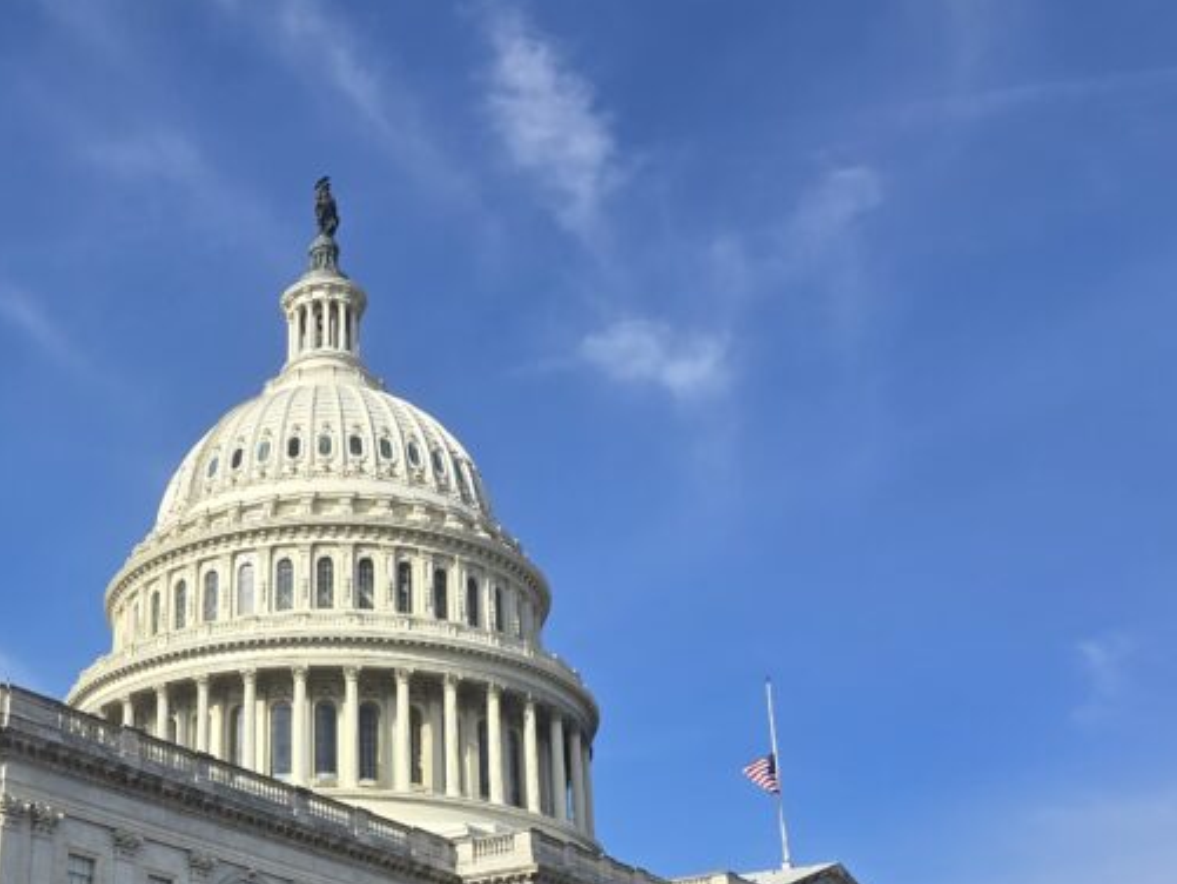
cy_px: 705
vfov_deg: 30.2
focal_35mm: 47
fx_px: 1598
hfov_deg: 37.6
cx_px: 106
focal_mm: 6.3
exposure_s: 1/812
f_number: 1.7
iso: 12
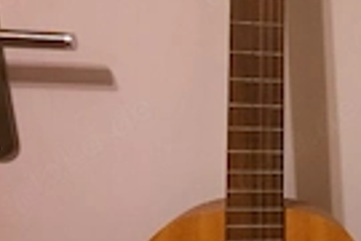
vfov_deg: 32.7
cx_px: 337
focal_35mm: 40
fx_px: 401
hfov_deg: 43.5
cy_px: 185
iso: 800
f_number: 2.2
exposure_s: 1/20
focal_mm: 1.74
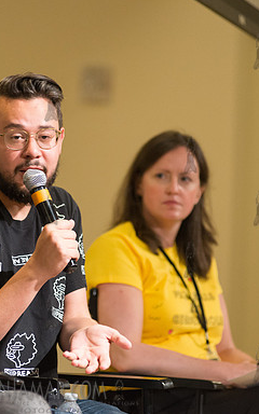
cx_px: 51
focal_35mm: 285
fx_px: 3219
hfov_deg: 4.6
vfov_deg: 7.4
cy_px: 206
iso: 3200
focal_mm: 185
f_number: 3.5
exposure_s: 1/320
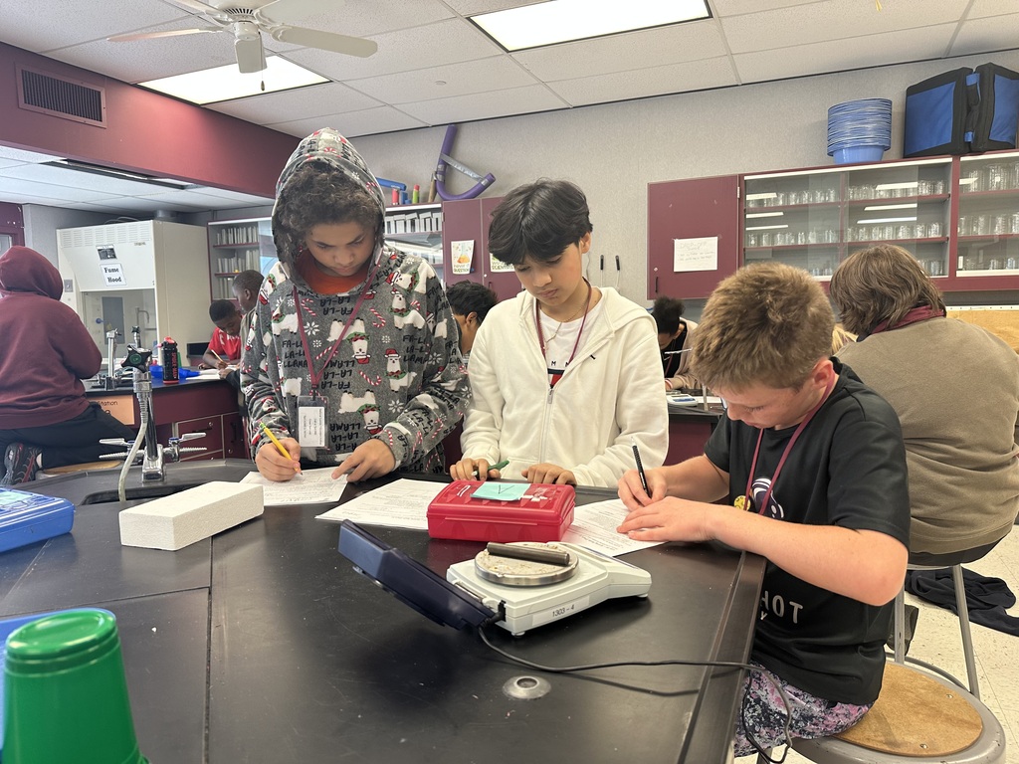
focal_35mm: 24
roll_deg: +1.2
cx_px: 510
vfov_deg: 56.8
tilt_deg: -4.0
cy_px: 382
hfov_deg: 71.6
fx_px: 706
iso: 125
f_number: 1.78
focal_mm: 6.86
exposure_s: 1/60
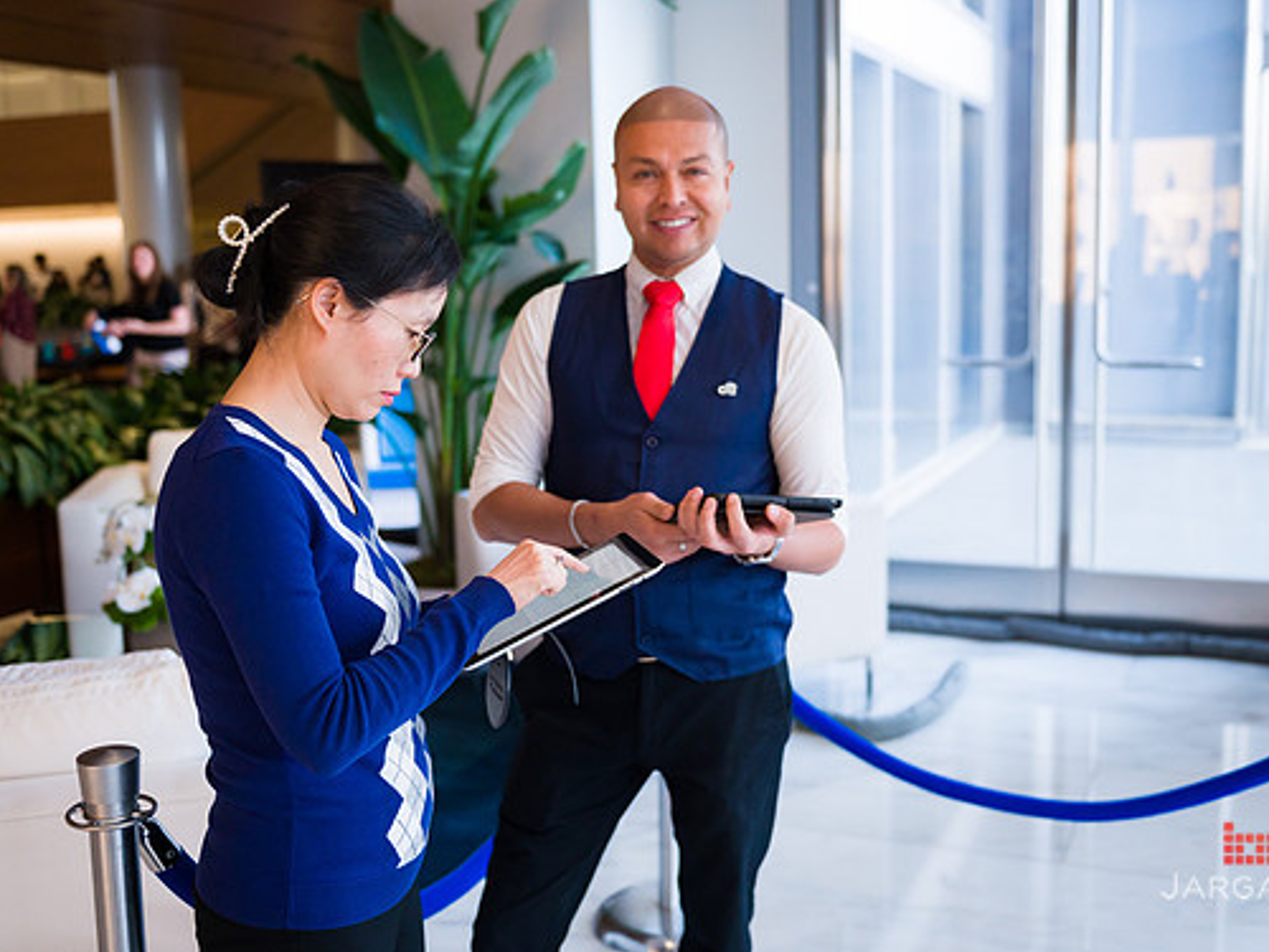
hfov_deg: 47.8
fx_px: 1430
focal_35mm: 39
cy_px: 465
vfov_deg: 36.8
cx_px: 667
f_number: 3.2
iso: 1600
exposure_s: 1/1000
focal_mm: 35
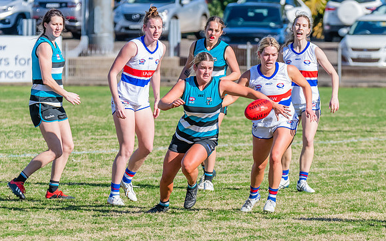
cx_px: 243
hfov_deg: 3.8
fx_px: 5816
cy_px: 110
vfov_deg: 2.4
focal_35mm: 553
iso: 800
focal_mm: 280
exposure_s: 1/1600
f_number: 8
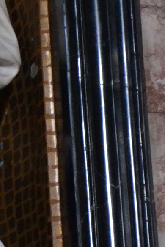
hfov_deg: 2.8
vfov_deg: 4.1
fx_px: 3413
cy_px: 78
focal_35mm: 497
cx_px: -167
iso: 3200
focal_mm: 70
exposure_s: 1/30
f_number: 5.3
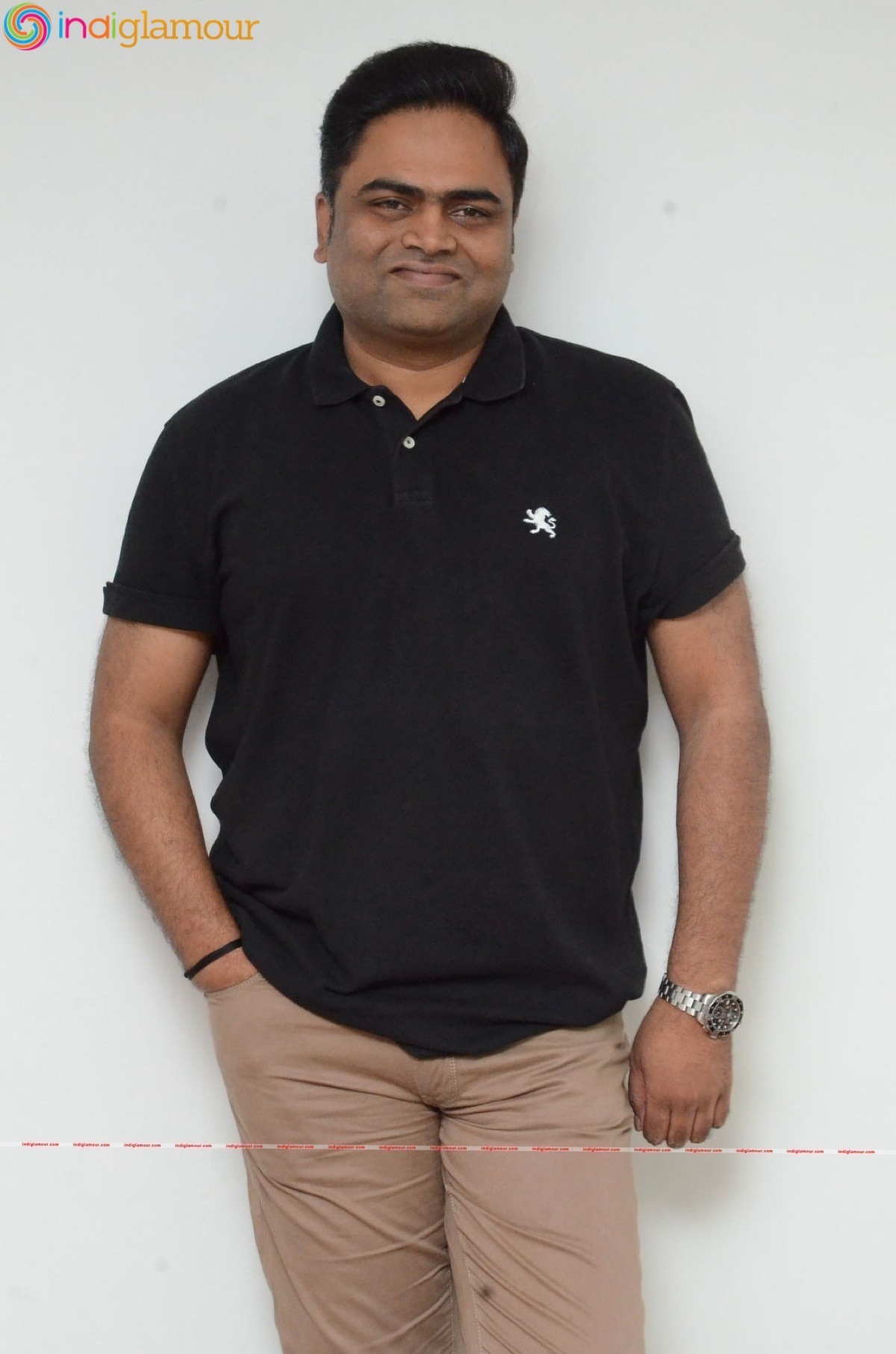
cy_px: 677
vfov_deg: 28.1
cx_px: 448
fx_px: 2701
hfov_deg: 18.8
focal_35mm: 72
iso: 5000
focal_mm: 48
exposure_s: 1/125
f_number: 9
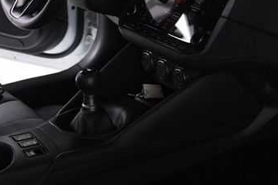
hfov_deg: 22.2
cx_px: 238
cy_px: 33
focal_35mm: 90
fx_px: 695
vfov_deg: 15.1
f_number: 4
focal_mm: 32
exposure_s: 1/160
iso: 100
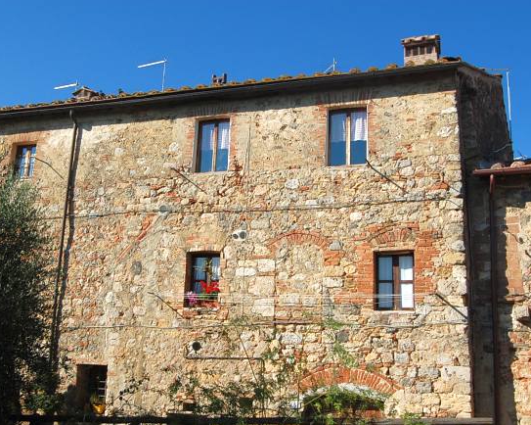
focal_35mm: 41
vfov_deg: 36.5
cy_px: 212
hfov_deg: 44.8
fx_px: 644
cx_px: 249
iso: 200
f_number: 10
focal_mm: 24
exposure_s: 1/320
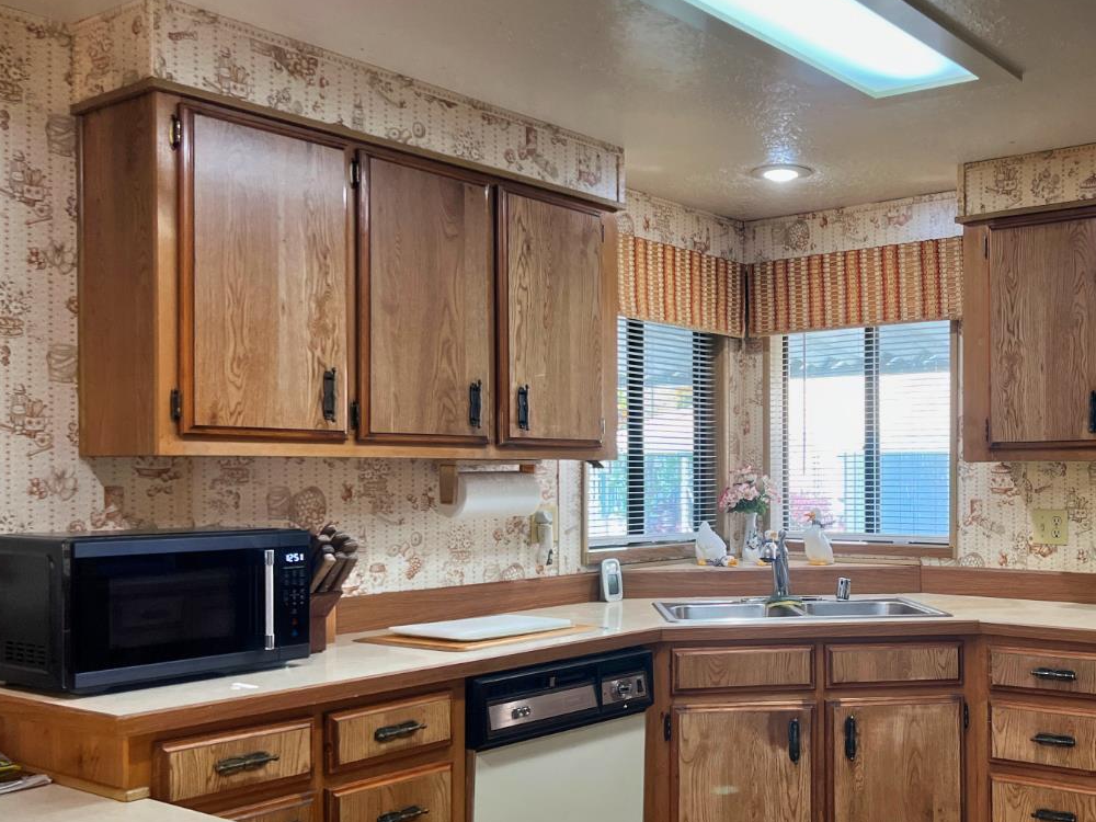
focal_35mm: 39
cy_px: 481
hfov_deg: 46.8
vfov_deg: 36.7
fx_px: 1235
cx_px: 761
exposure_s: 1/120
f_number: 1.5
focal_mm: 5.7
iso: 125
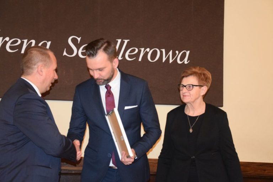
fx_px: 569
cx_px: 136
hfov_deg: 27.0
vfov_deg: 18.2
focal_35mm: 75
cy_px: 91
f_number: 5
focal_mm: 50
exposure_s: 1/60
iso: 3200
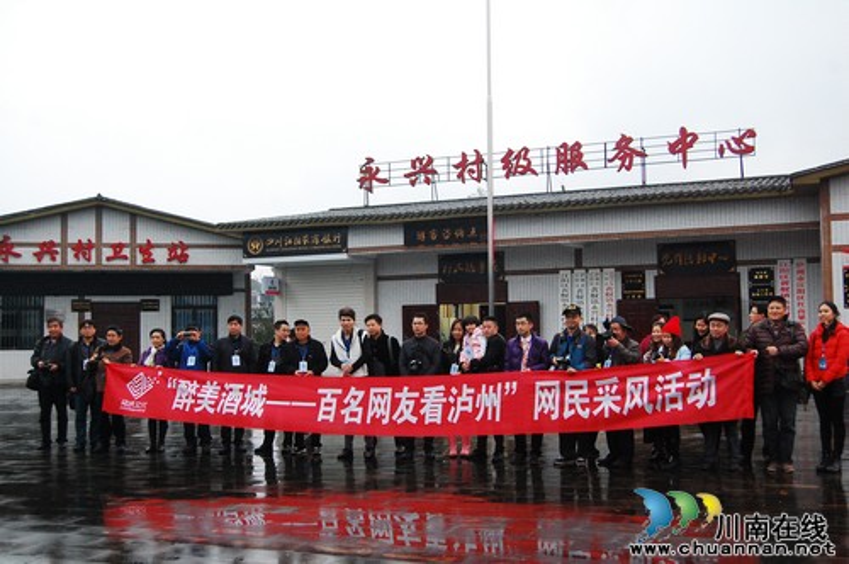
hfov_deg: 49.6
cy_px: 282
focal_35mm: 39
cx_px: 424
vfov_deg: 34.1
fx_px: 919
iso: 1600
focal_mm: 26
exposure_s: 1/100
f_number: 5
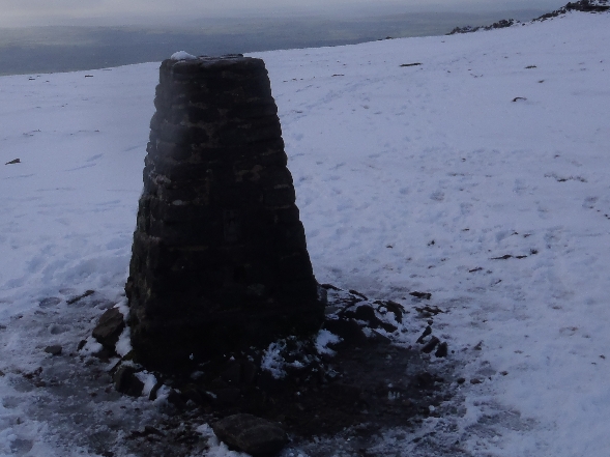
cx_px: 282
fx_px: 898
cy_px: 56
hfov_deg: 37.5
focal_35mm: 51
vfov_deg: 27.6
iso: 80
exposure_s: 1/500
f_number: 5.6
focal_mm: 5
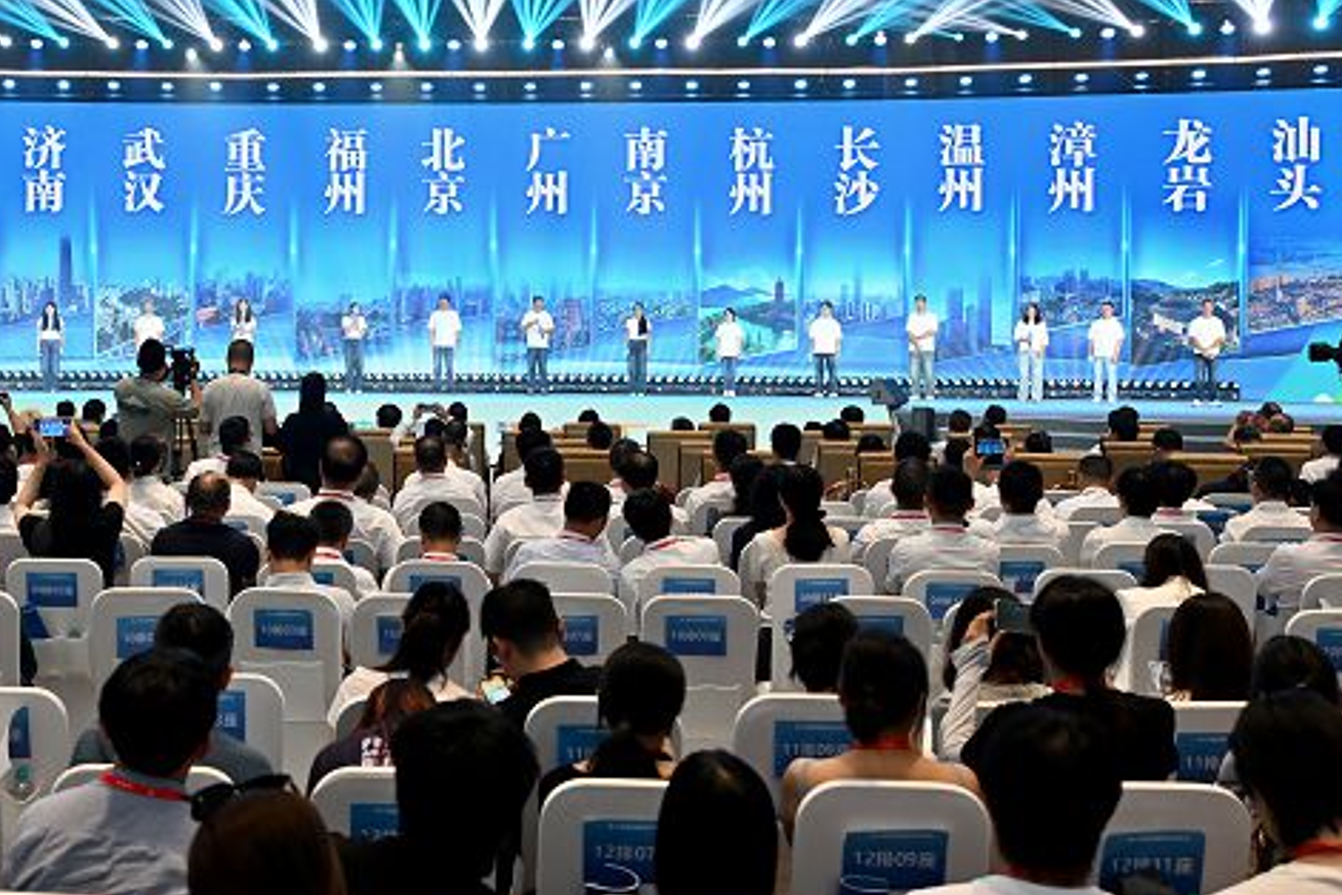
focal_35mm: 52
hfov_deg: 37.6
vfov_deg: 26.0
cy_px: 329
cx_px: 385
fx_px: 1933
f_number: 4
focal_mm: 30.5
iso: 1000
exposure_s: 1/200
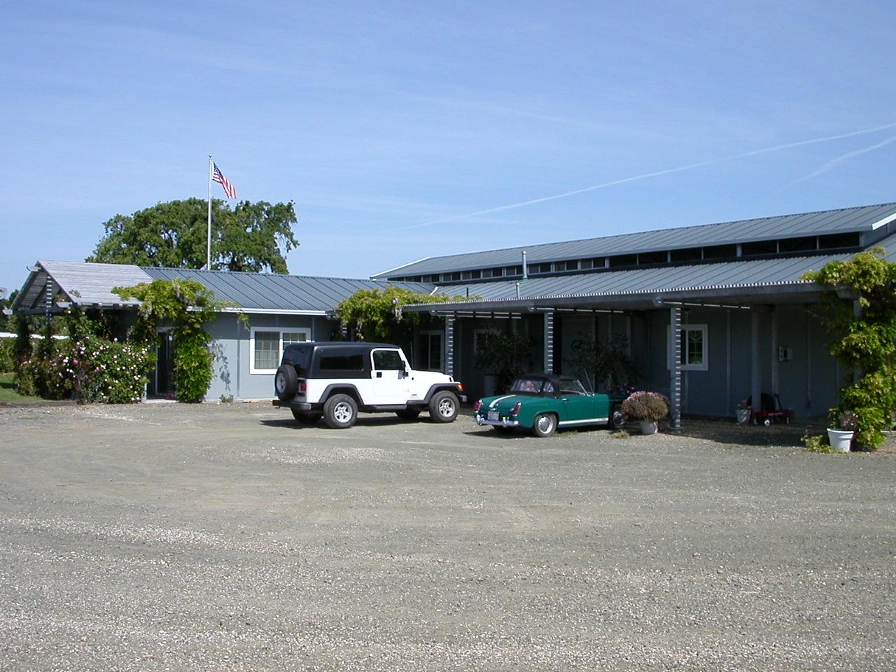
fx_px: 958
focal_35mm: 37
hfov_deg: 50.1
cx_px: 448
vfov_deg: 38.7
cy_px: 336
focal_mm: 5.6
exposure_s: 1/741
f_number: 4.5
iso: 100
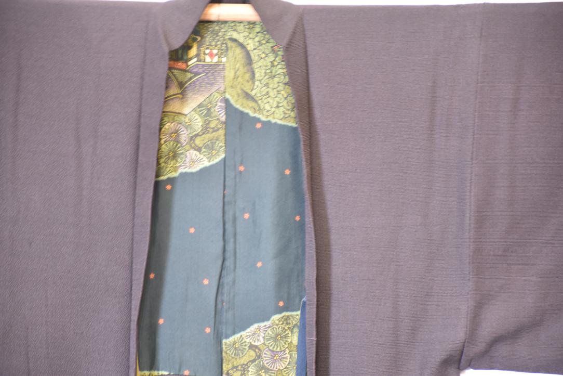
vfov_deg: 6.5
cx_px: 282
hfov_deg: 9.8
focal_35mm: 210
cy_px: 188
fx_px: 3284
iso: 400
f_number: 5.6
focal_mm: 140
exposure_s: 1/3
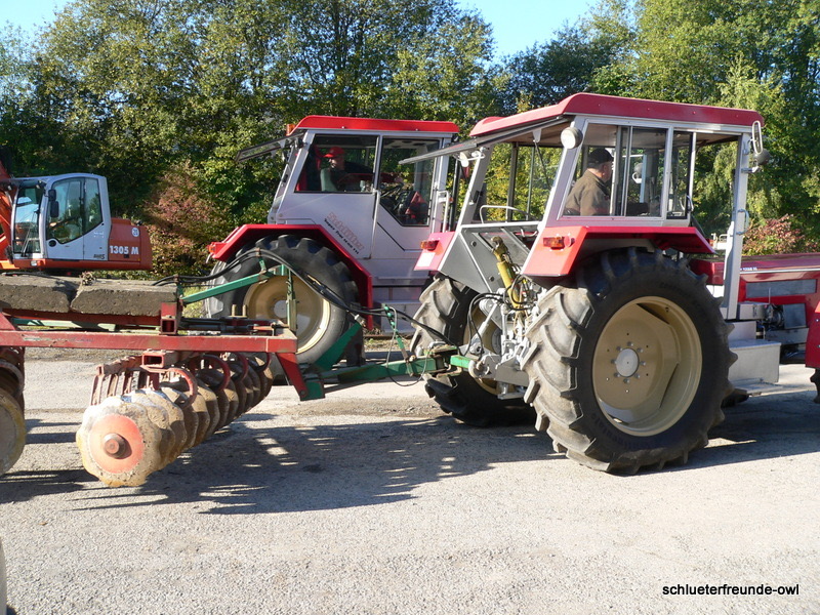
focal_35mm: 36
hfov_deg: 51.4
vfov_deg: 39.7
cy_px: 308
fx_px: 853
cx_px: 410
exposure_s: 1/160
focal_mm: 6
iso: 80
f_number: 4
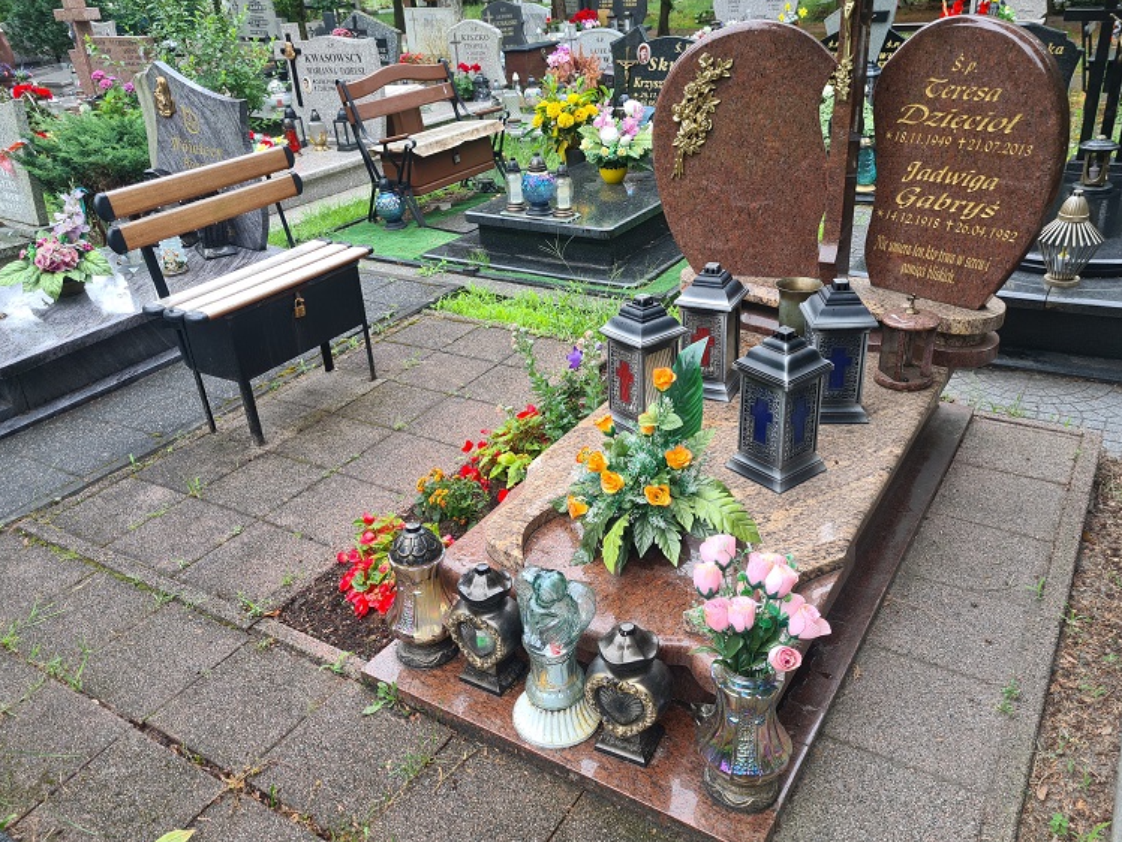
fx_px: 908
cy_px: 404
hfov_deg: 63.4
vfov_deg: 49.7
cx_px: 576
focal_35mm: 28
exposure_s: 1/148
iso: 50
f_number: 1.8
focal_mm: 5.4
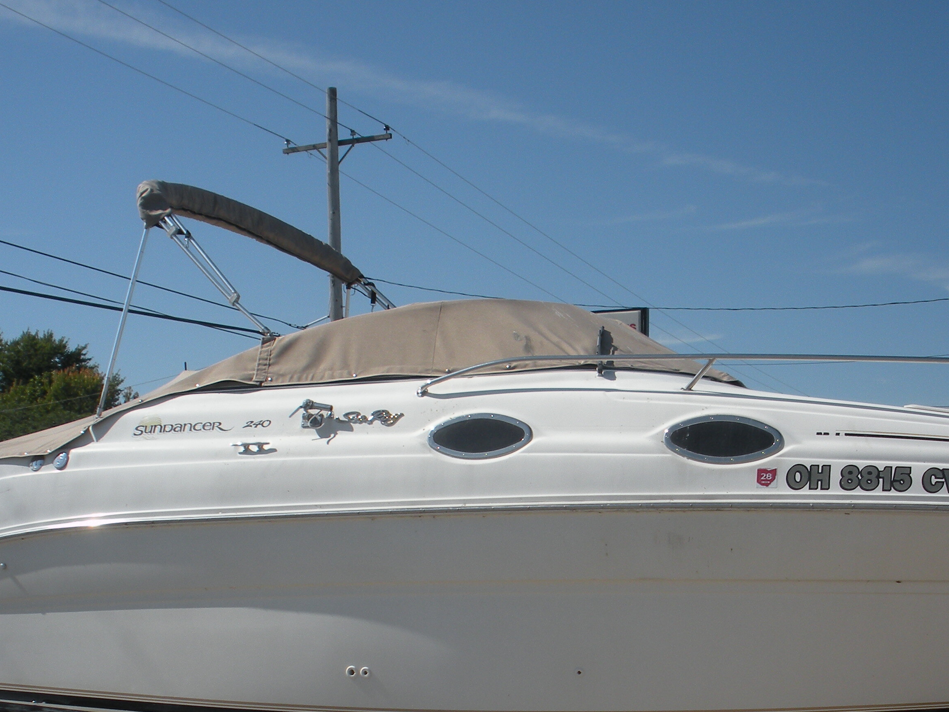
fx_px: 1508
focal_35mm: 55
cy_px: 516
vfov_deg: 26.3
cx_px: 554
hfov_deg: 34.9
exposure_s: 1/563
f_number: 5.6
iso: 64
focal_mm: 6.3
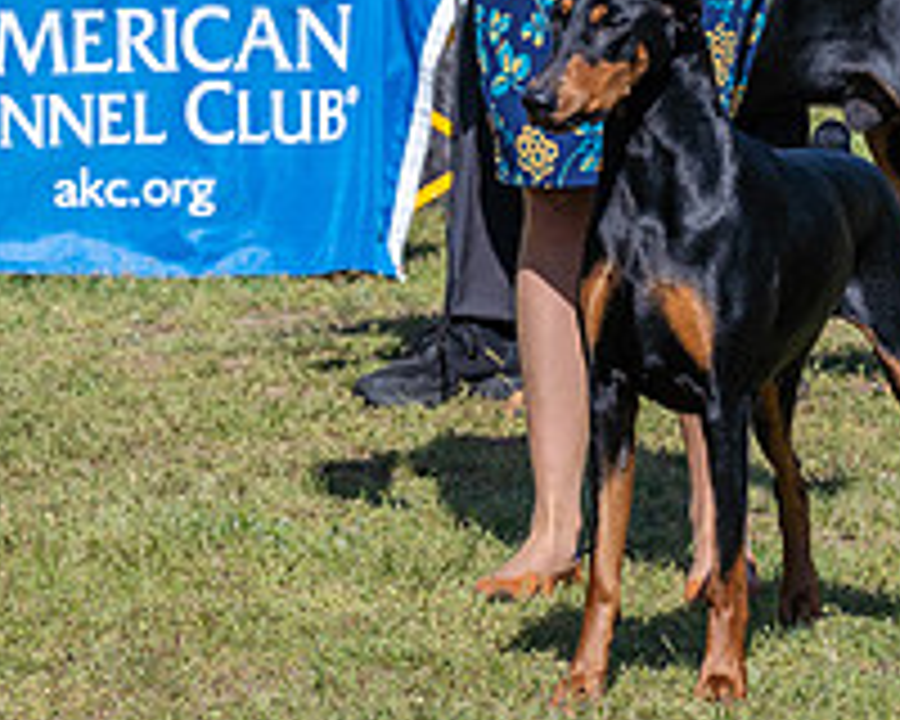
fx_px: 11560
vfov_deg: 3.6
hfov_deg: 4.5
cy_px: -104
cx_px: 454
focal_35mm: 434
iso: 250
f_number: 6.3
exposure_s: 1/1250
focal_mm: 137
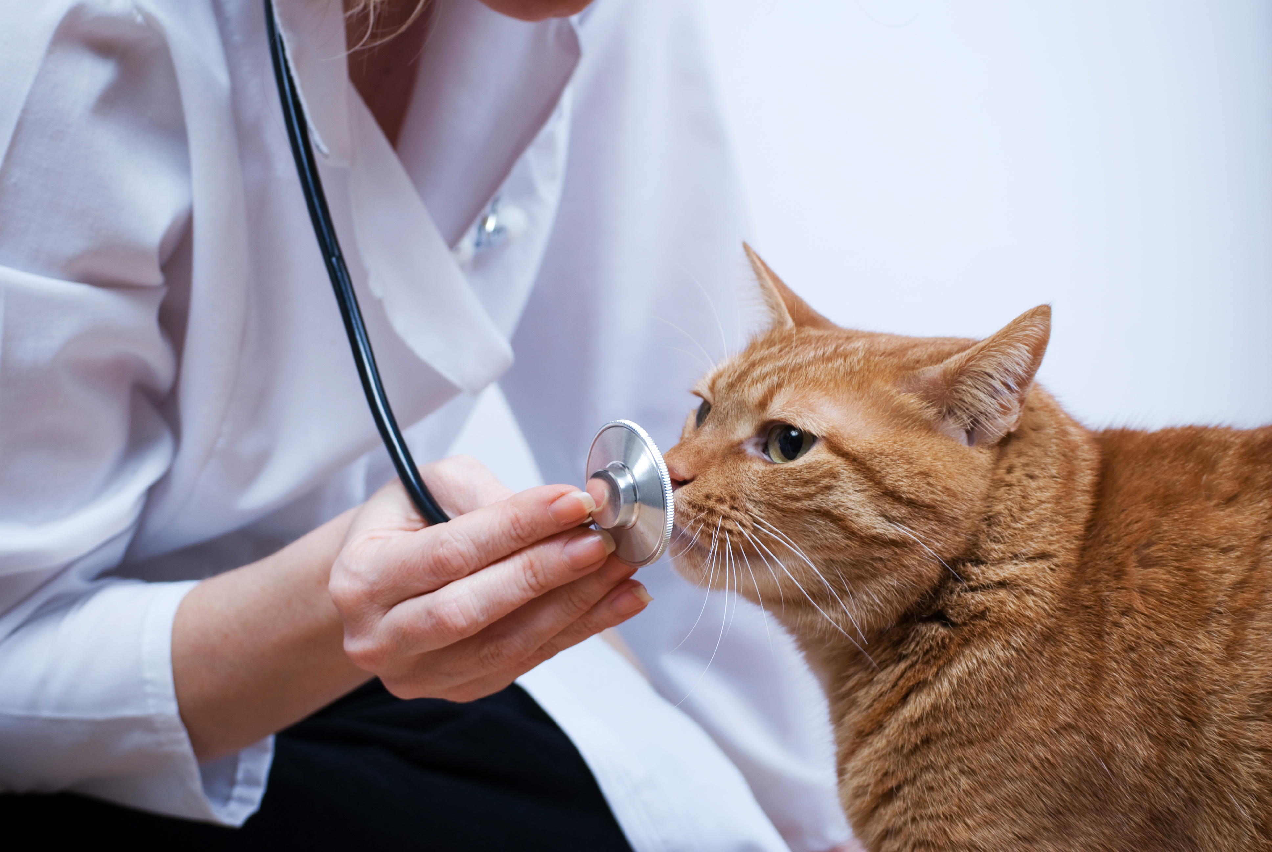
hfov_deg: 24.6
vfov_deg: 16.6
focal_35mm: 82
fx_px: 2918
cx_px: 636
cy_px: 426
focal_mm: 55
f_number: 7.1
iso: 100
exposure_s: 1/125
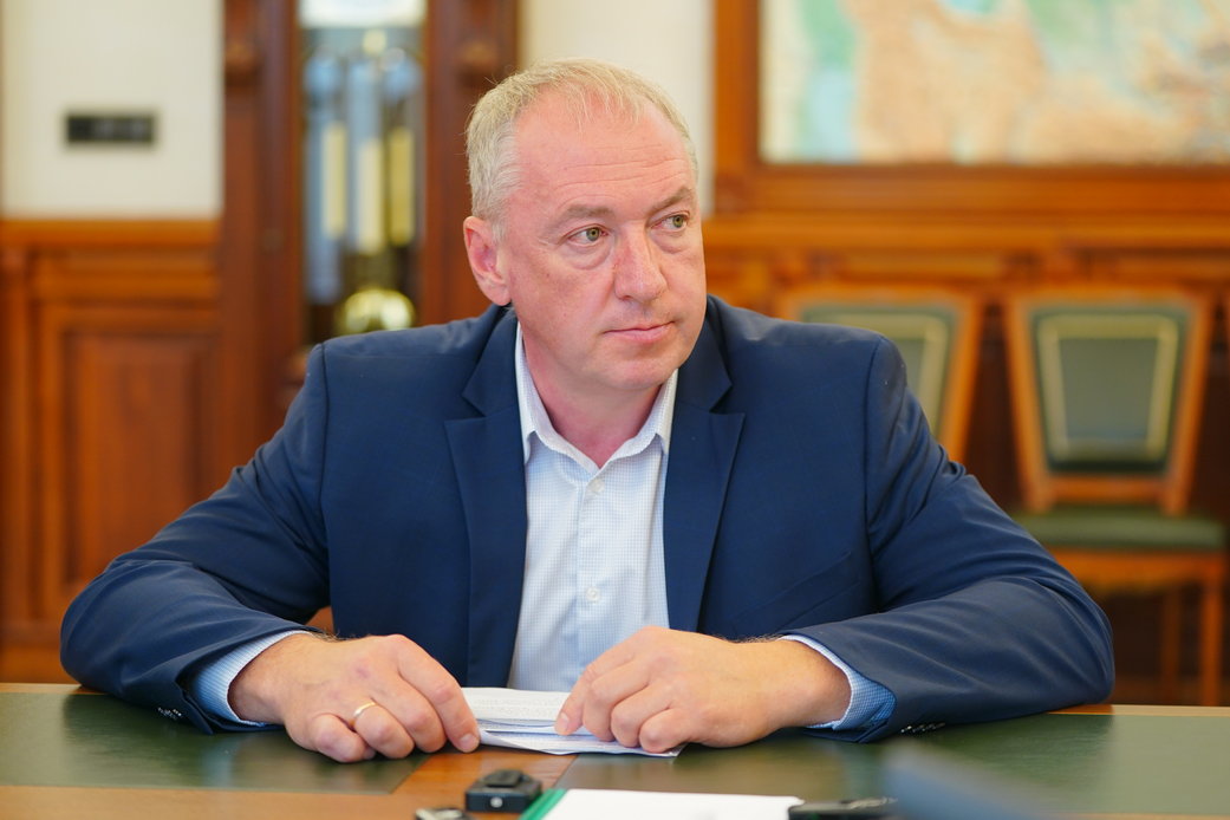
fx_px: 2665
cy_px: 410
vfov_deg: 17.5
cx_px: 615
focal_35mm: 78
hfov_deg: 26.0
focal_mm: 78
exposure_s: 1/250
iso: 1250
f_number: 2.8
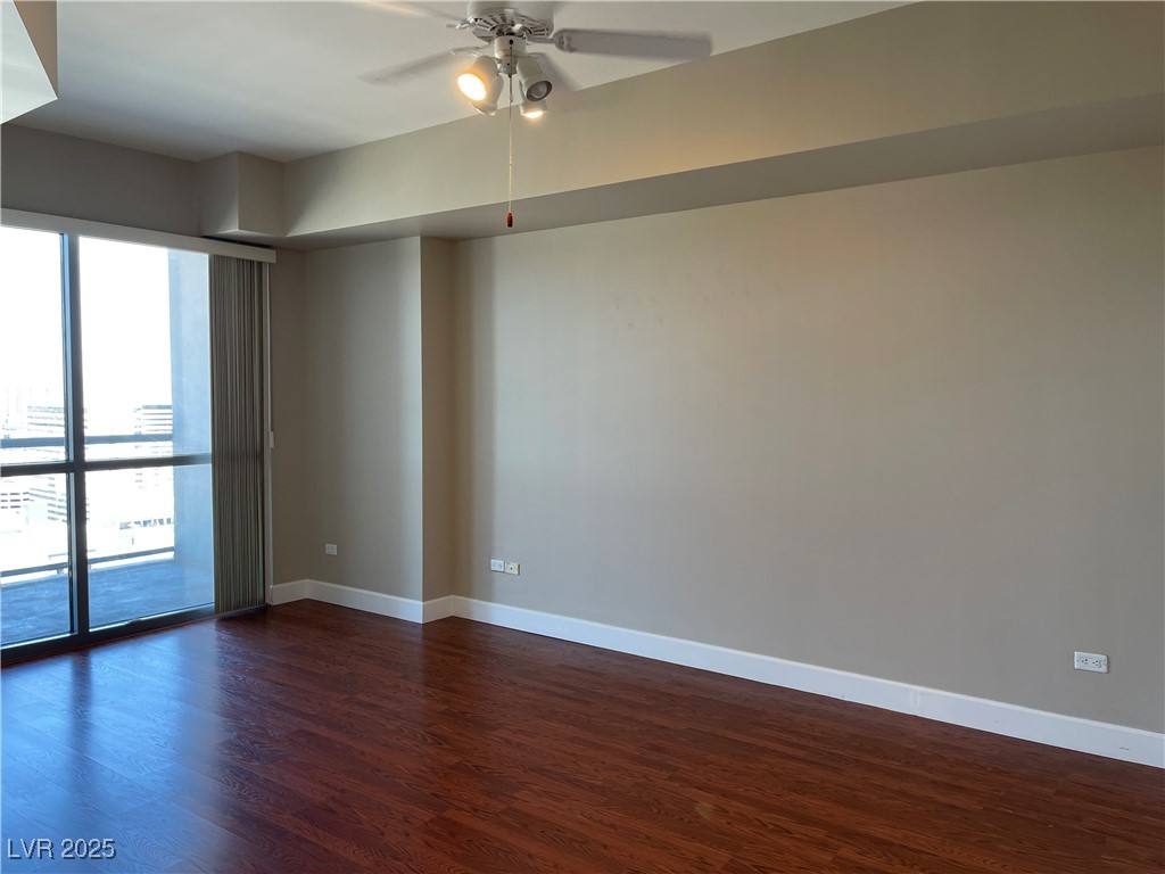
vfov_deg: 53.1
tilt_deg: -3.5
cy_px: 437
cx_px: 582
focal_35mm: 26
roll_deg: -0.2
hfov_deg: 67.3
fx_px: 875
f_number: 1.6
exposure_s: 1/120
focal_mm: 5.1
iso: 100
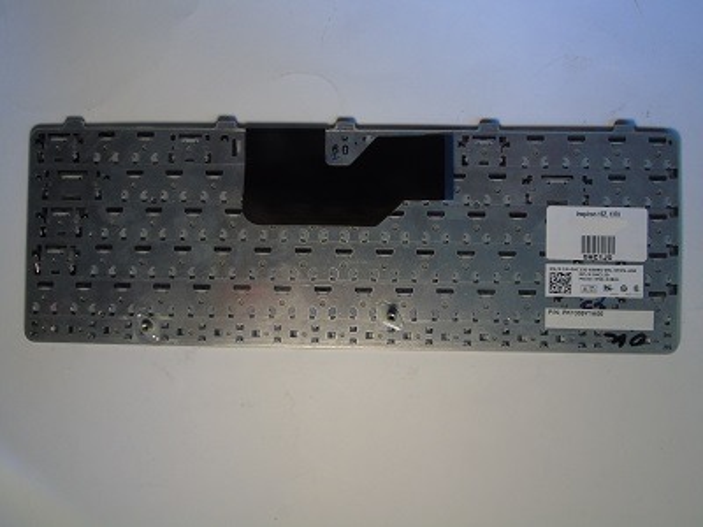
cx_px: 352
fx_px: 690
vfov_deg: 41.8
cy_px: 264
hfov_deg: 54.0
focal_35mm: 34
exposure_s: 1/8
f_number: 5.6
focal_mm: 6.1
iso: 200
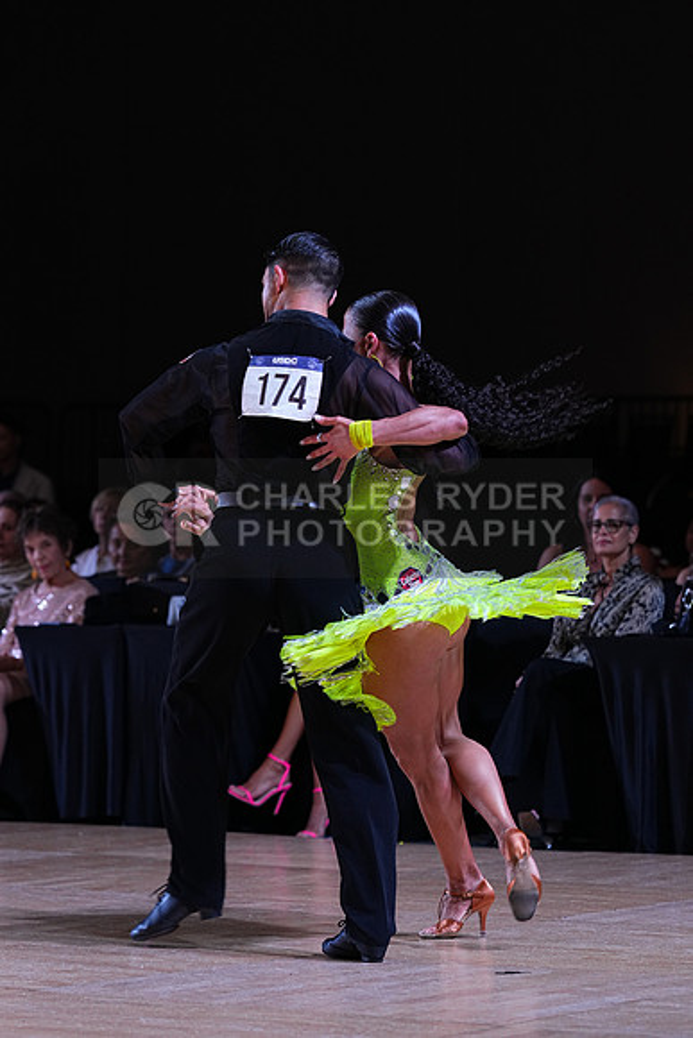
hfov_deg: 9.8
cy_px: 519
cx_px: 346
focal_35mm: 140
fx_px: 4040
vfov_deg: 14.7
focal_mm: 140
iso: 1000
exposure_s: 1/400
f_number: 4
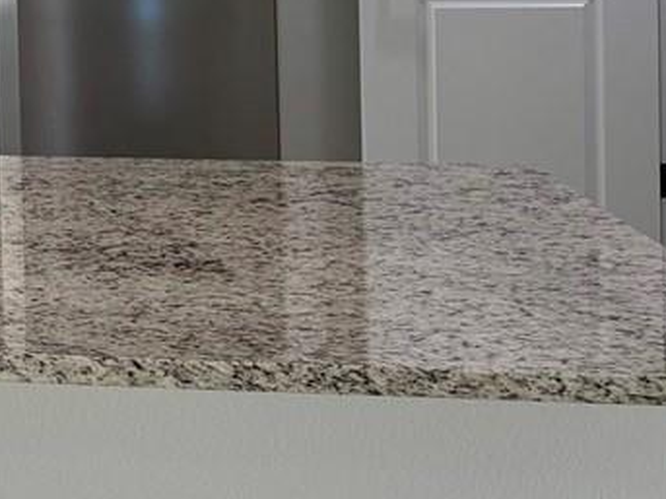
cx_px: -612
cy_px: -183
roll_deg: +1.2
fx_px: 2154
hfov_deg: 14.8
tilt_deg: -2.5
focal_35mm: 112
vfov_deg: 12.7
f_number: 1.78
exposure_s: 1/352
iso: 80
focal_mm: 6.76
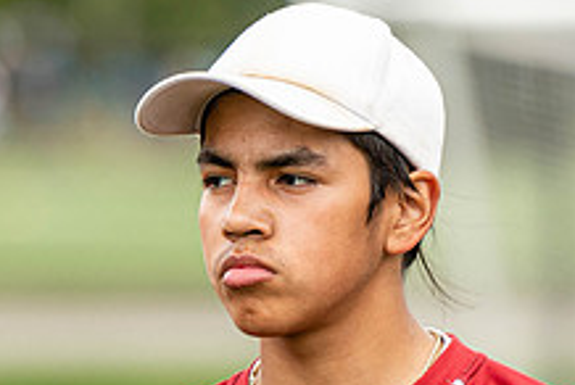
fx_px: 12747
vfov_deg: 1.7
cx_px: -26
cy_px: 444
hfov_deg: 2.6
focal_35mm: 797
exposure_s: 1/1000
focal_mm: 200
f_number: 3.2
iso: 160
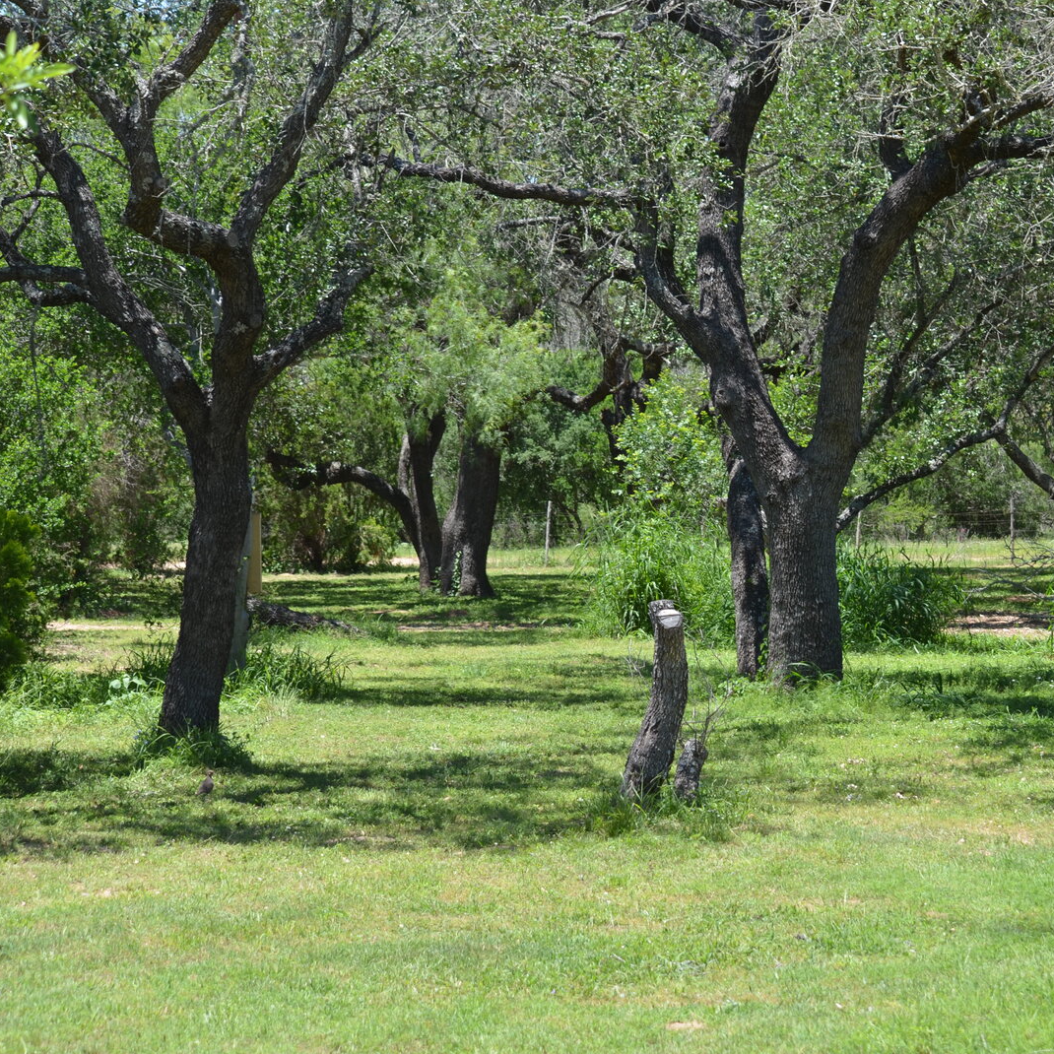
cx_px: 766
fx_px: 3674
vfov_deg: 16.3
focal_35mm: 107
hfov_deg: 16.3
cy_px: 531
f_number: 7.1
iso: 125
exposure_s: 1/200
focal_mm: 55
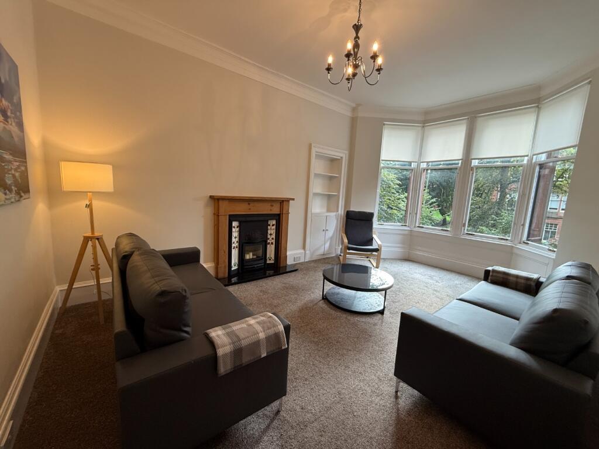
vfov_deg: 85.7
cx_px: 300
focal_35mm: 14
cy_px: 224
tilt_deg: -6.5
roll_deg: -2.7
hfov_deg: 102.1
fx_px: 242
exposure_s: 1/100
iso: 125
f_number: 2.2
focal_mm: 2.22
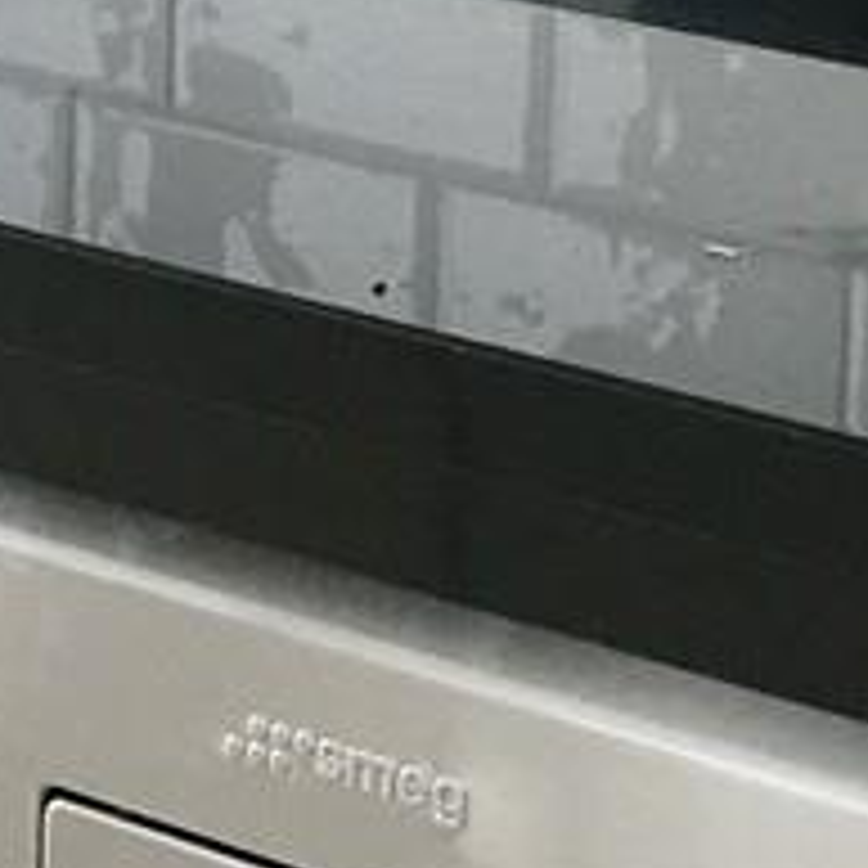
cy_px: -432
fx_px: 6043
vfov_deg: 8.1
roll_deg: -1.5
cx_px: -1255
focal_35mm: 213
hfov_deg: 7.6
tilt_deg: -6.8
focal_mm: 4.15
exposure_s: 1/161
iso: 25
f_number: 2.2
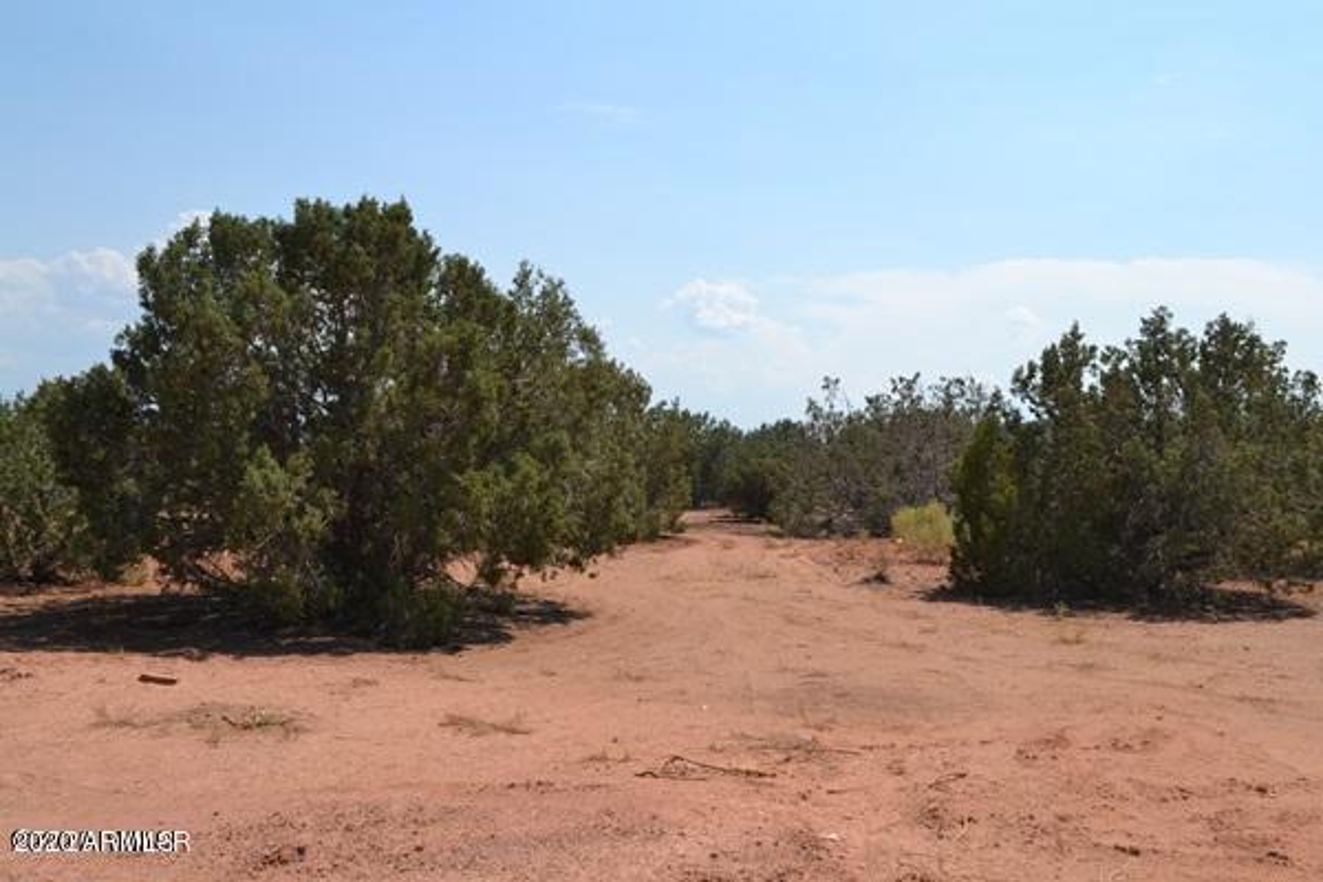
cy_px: 441
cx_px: 662
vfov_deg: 36.9
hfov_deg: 53.1
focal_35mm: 36
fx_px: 1323
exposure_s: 1/200
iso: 100
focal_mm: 24
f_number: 10
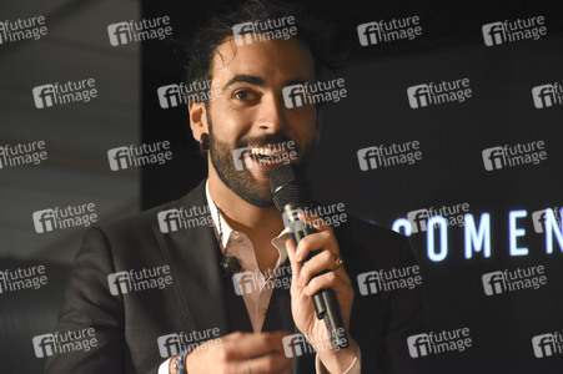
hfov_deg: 11.2
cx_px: 282
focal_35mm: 183
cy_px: 187
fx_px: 2860
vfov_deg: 7.5
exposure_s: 1/100
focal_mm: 122
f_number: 5.6
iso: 1600
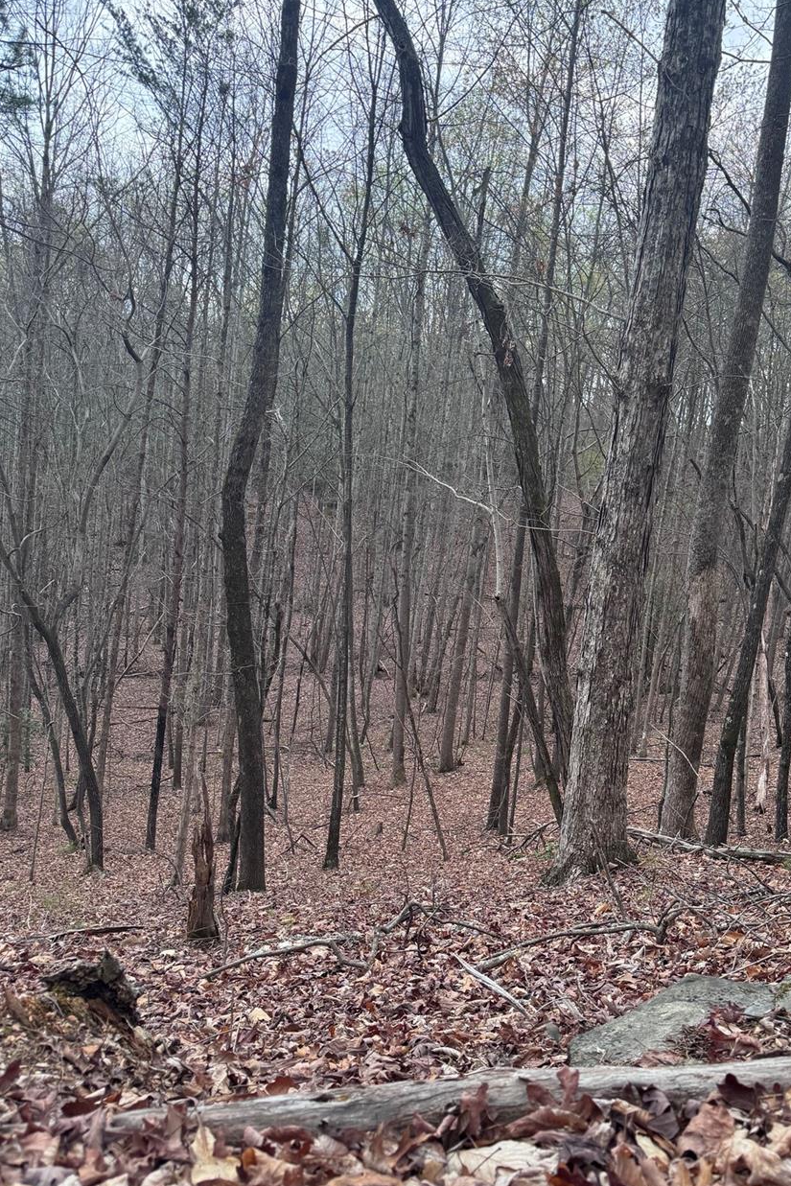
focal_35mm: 31
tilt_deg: -9.9
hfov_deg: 41.8
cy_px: 610
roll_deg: -8.6
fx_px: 1021
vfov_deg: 60.3
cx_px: 520
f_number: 1.78
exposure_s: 1/121
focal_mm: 6.86
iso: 200
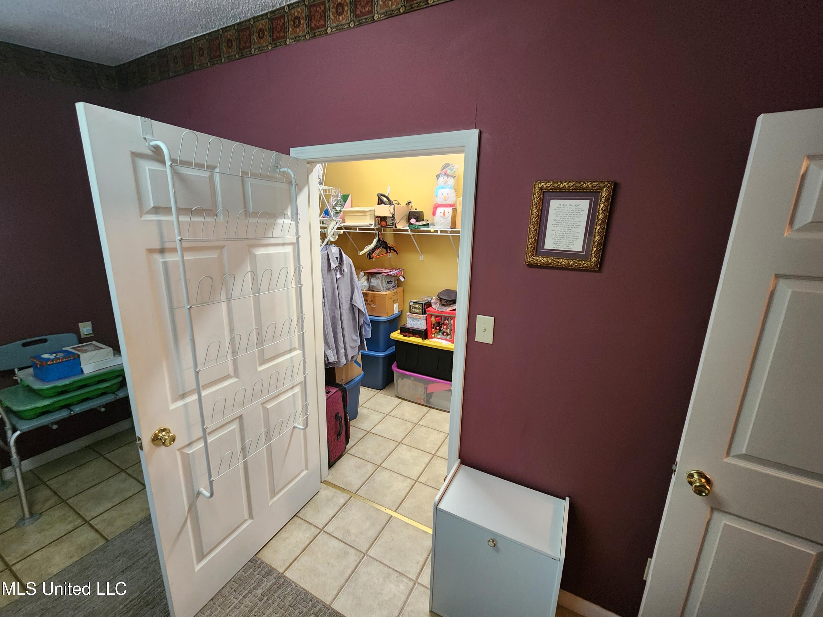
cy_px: 308
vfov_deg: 89.9
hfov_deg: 106.2
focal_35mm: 13
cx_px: 412
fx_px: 309
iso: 400
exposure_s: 1/30
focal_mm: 2.2
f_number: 2.2
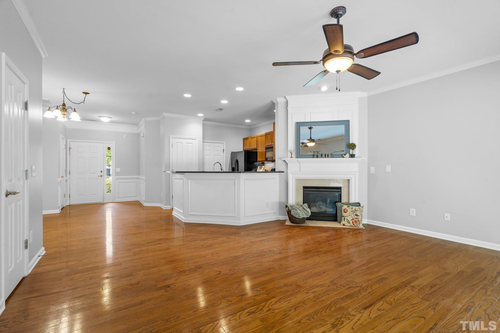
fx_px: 222
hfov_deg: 96.7
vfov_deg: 73.7
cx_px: 250
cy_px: 166
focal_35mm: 16
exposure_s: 1
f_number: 8
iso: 400
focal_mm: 16
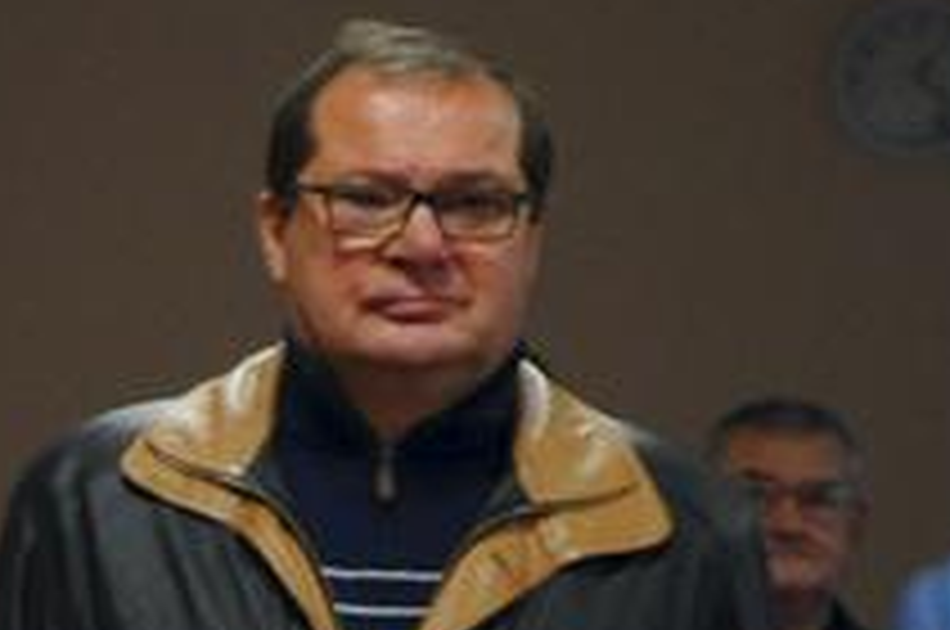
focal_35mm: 302
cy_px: 961
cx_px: -743
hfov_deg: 6.7
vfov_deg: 4.5
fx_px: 7957
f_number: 4.5
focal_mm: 50
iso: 1250
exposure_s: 1/60
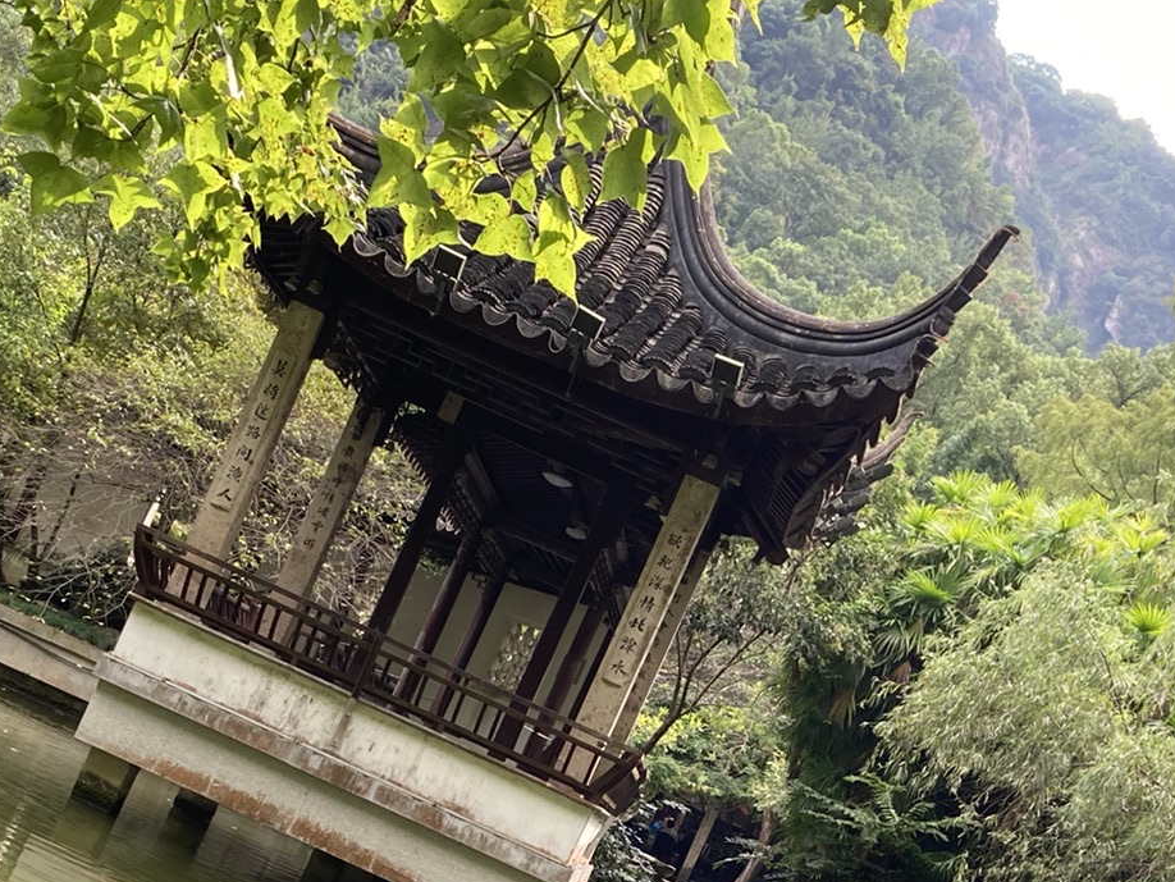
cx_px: 516
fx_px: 2071
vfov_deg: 23.2
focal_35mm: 61
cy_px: 856
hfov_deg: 31.6
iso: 25
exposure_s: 1/121
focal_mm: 3.99
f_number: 1.8
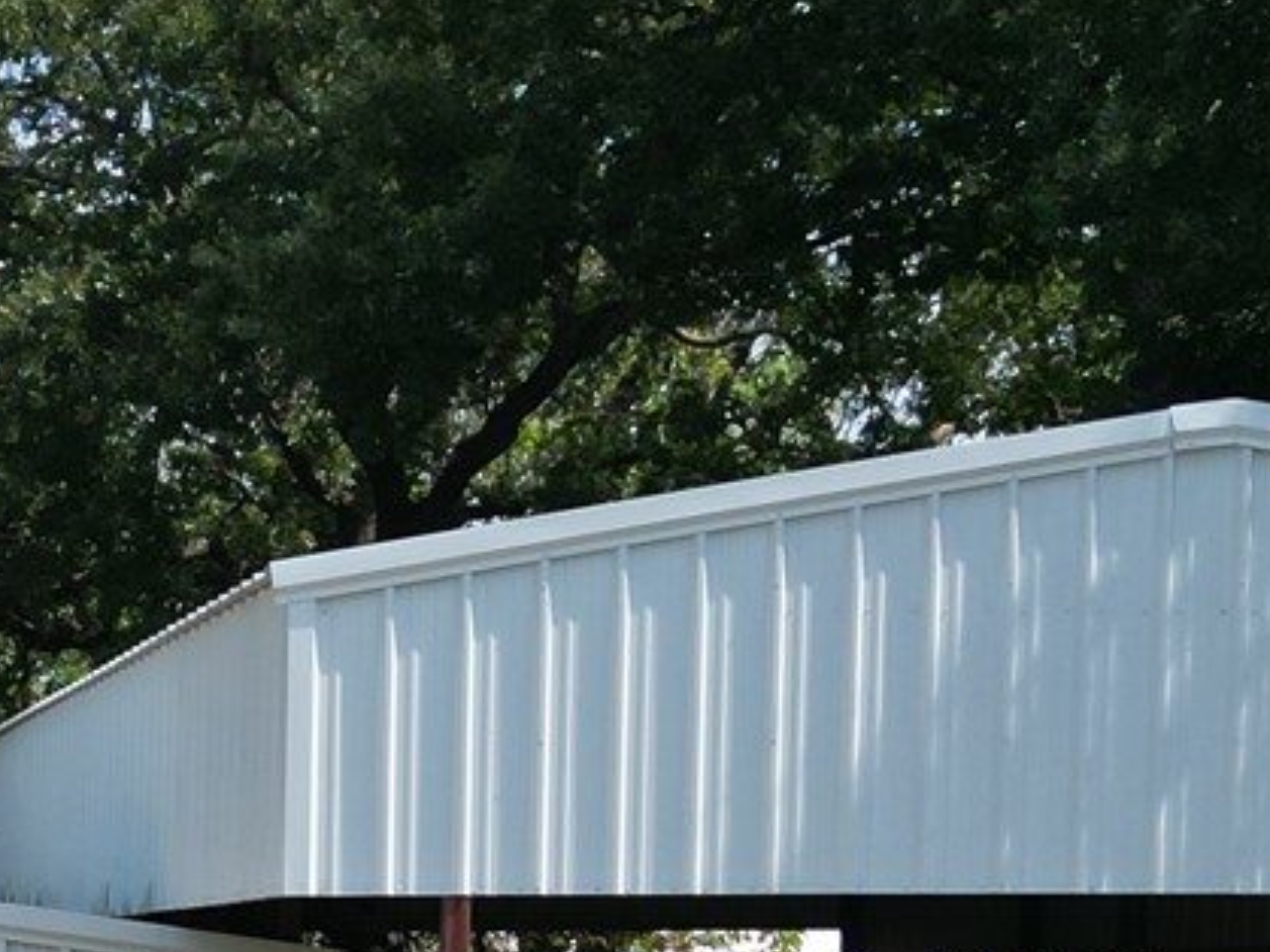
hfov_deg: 16.9
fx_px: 4035
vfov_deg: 13.0
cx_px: -385
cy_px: 1237
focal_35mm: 110
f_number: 1.7
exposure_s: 1/3200
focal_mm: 6.72
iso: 120
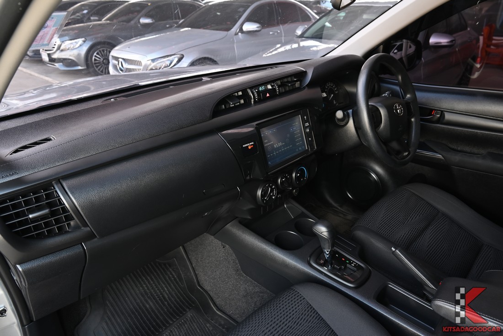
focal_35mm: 24
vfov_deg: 53.2
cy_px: 168
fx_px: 335
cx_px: 252
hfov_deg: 73.7
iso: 280
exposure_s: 1/30
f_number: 6.7
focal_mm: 24
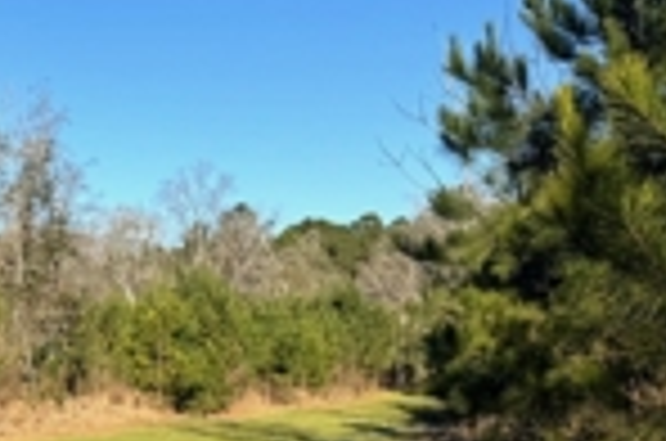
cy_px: 371
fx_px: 1145
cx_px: -97
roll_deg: +0.0
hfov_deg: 28.8
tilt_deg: -1.8
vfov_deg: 21.5
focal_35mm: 62
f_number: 1.78
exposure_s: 1/3096
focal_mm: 6.76
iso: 80
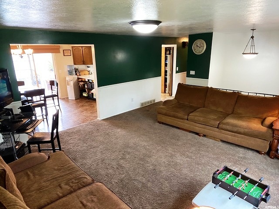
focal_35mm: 23
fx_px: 185
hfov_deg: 73.9
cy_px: 104
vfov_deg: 58.9
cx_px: 140
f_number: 2.2
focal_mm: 2.71
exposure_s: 1/30
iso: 400
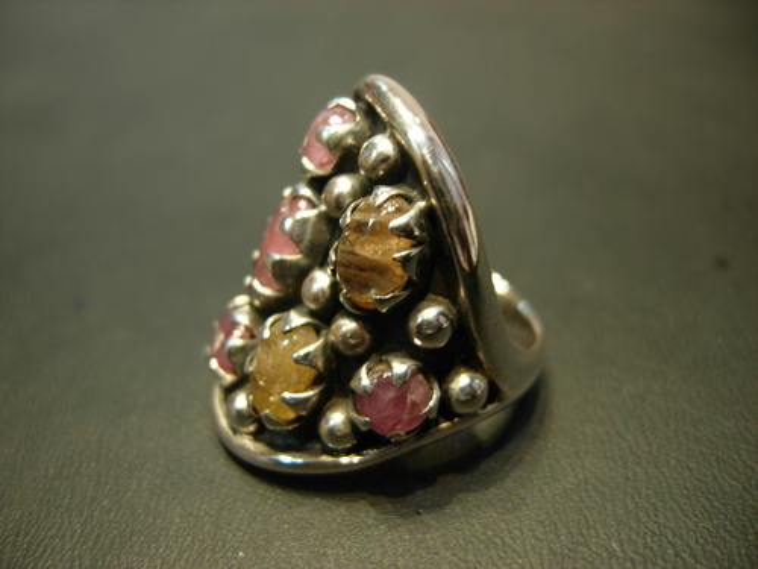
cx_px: 379
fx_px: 788
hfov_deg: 51.4
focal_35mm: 36
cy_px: 284
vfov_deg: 39.7
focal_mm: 7.5
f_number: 2.7
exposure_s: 1/8.9
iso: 50
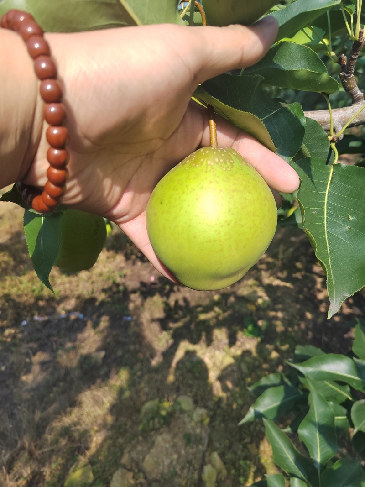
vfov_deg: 73.9
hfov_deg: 58.9
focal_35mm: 23
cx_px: 182
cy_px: 244
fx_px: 323
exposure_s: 1/1728
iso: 438
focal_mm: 5.52
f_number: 1.9
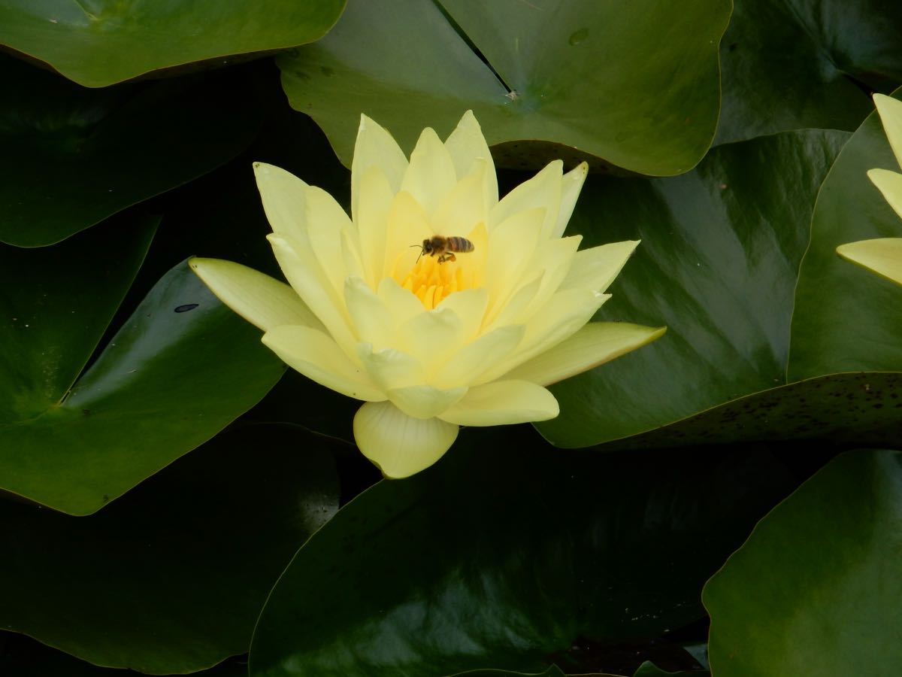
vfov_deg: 5.5
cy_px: 338
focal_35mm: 271
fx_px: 7062
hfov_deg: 7.3
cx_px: 451
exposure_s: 1/640
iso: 125
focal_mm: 48.4
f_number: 6.3
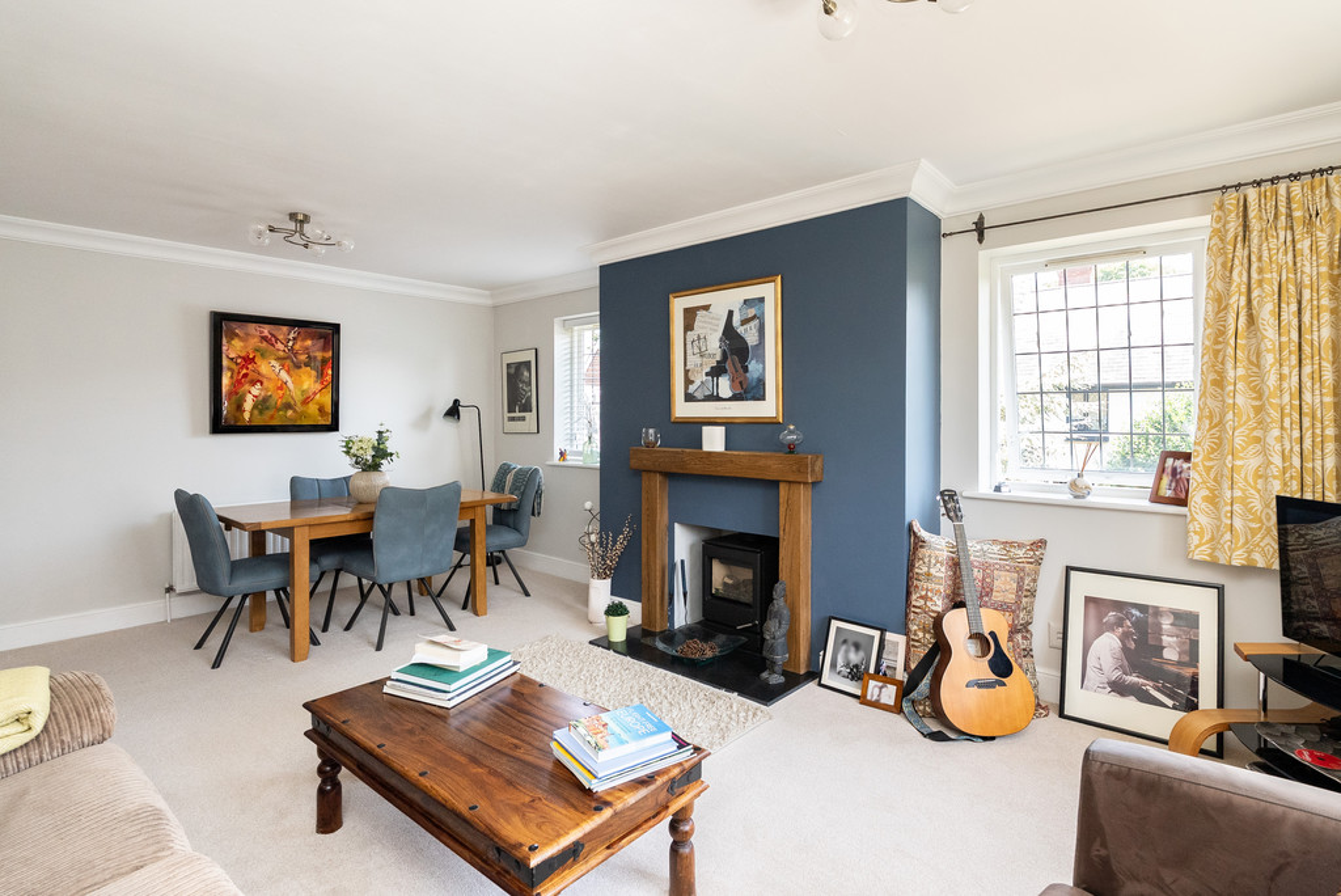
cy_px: 448
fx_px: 652
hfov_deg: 91.6
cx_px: 670
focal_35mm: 18
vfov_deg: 69.0
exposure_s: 1/100
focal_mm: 17.5
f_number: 7.1
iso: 1250
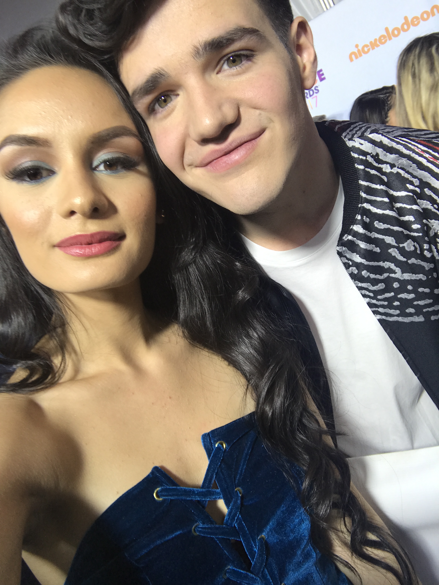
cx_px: 220
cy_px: 292
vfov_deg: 56.8
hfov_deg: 44.2
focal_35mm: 32
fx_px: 541
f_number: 2.2
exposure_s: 1/100
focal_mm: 2.87
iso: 25
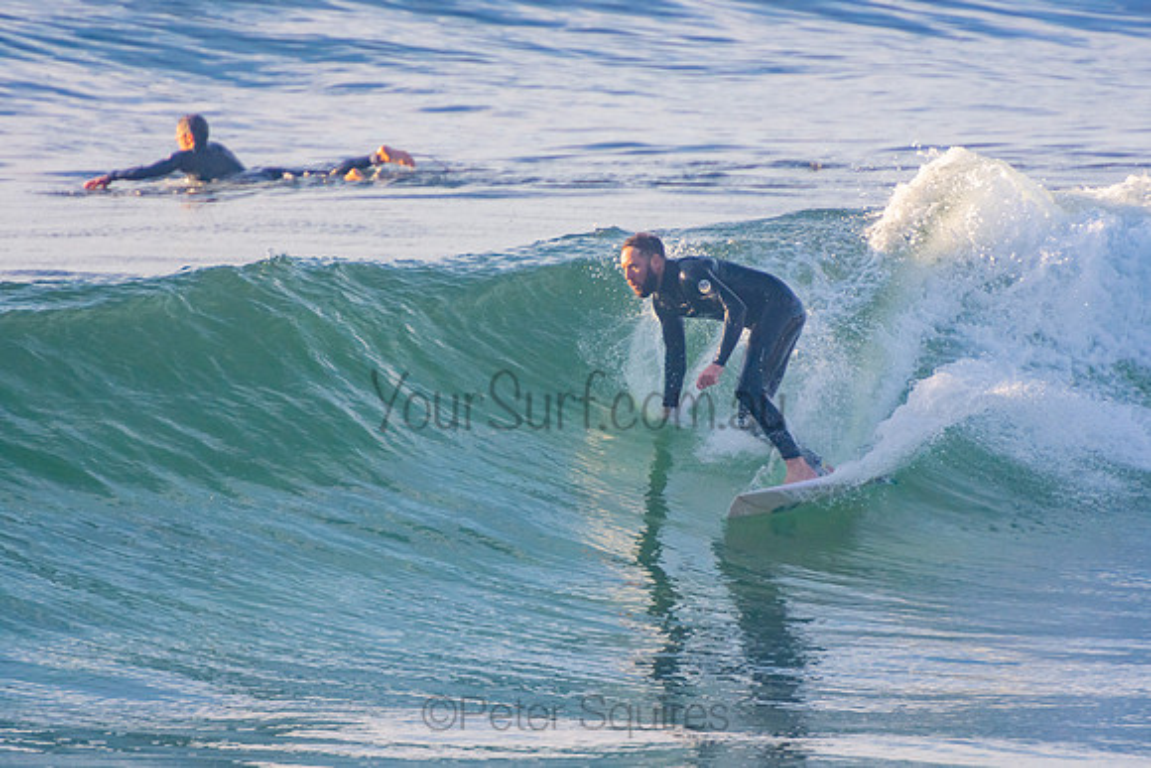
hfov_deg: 3.3
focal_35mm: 621
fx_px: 19869
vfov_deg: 2.2
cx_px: 576
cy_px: 384
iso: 500
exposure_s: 1/1250
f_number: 5.6
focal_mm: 400
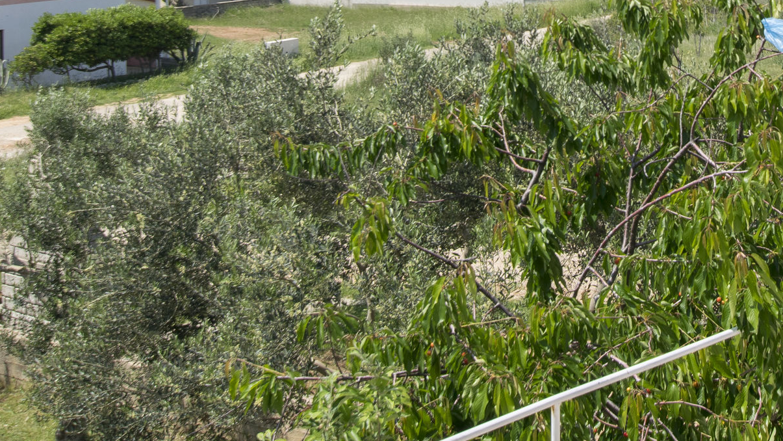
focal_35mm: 73
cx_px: 617
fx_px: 1516
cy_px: -150
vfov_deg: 15.6
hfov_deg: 28.4
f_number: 7.1
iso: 100
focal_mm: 20
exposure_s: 1/320
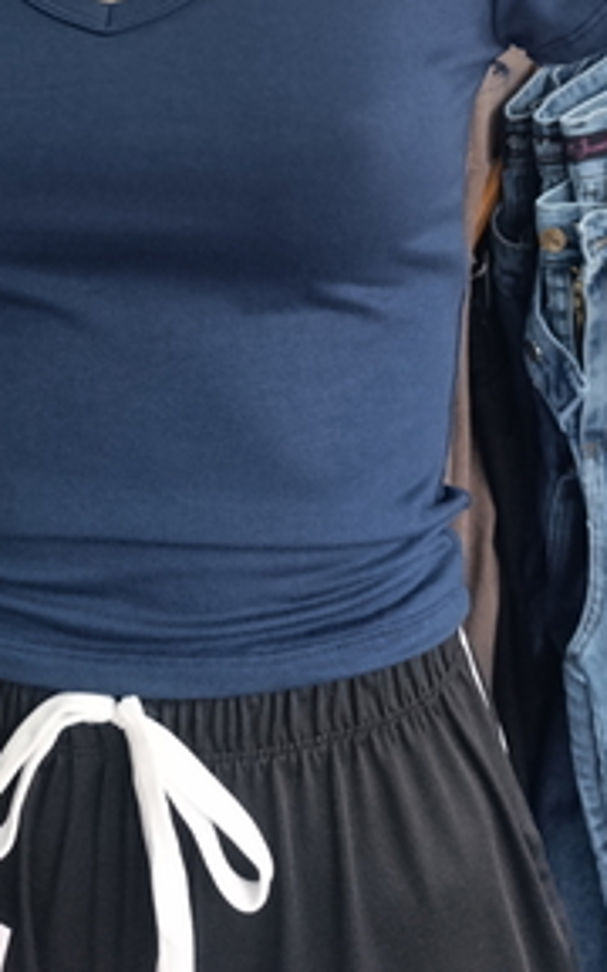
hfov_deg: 28.3
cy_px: 127
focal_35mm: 45
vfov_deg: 41.4
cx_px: 172
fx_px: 1191
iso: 1250
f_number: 1.6
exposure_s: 1/50
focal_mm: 6.14
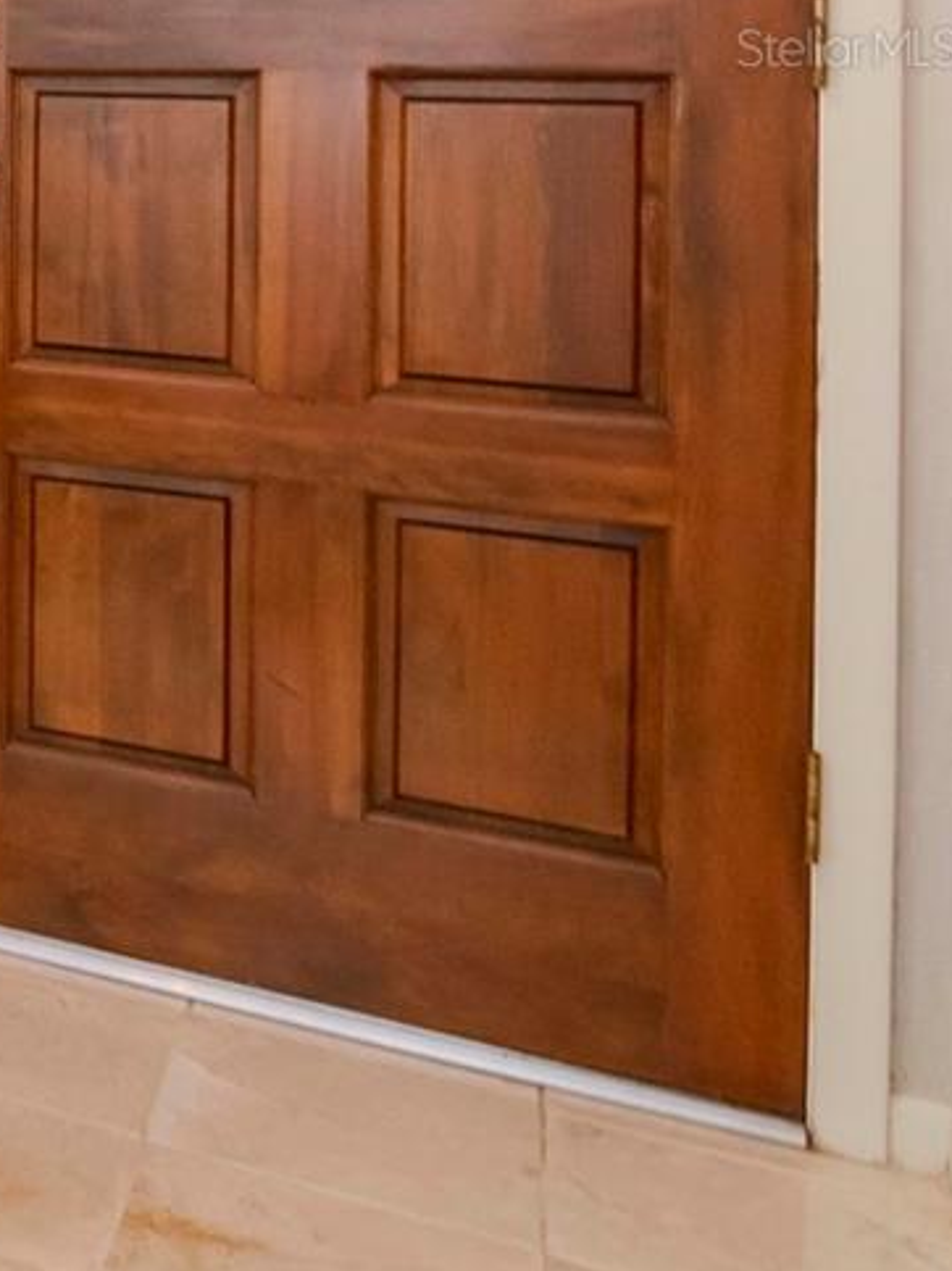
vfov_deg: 33.8
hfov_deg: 16.8
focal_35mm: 53
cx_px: -1133
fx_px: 1929
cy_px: 47
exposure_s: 1/8
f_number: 7.1
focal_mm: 11
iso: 640
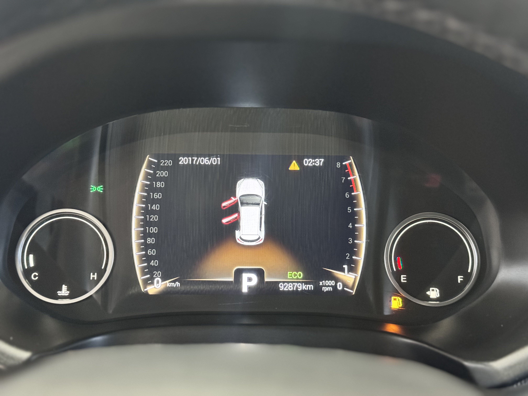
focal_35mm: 48
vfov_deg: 30.3
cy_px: 198
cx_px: 264
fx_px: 732
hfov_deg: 39.7
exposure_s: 1/33
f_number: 1.78
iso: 500
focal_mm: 6.76
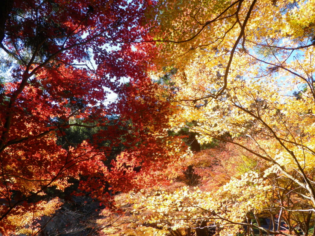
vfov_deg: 40.7
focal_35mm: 35
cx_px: 158
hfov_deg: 52.6
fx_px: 318
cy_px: 118
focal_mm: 6.2
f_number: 3.8
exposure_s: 1/160
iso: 64
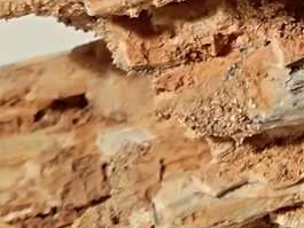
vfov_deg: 8.8
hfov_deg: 11.9
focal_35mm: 157
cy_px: -277
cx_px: 496
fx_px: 1379
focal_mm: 3.54
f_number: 2
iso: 170
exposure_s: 1/100
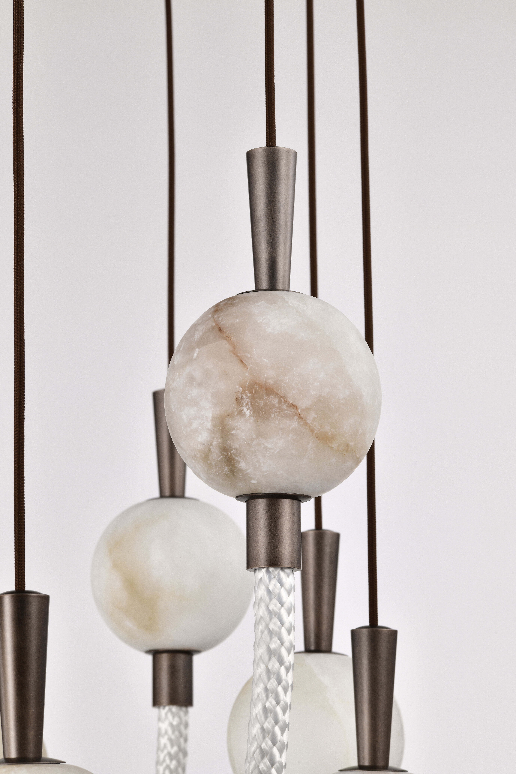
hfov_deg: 13.7
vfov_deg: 20.4
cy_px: 387
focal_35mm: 100
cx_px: 258
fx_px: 2150
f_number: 18
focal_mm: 100
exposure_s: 1/30
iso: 200
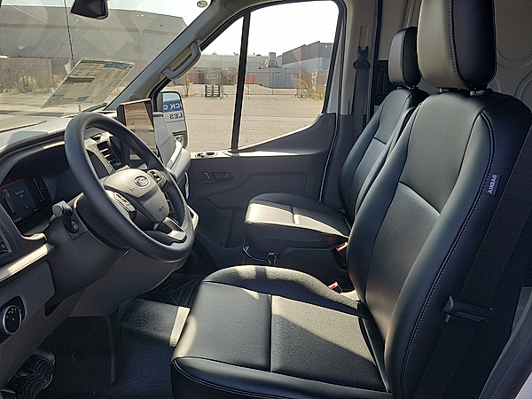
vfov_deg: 53.1
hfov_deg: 67.3
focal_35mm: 26
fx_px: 400
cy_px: 200
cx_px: 266
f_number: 1.8
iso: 50
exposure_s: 1/435
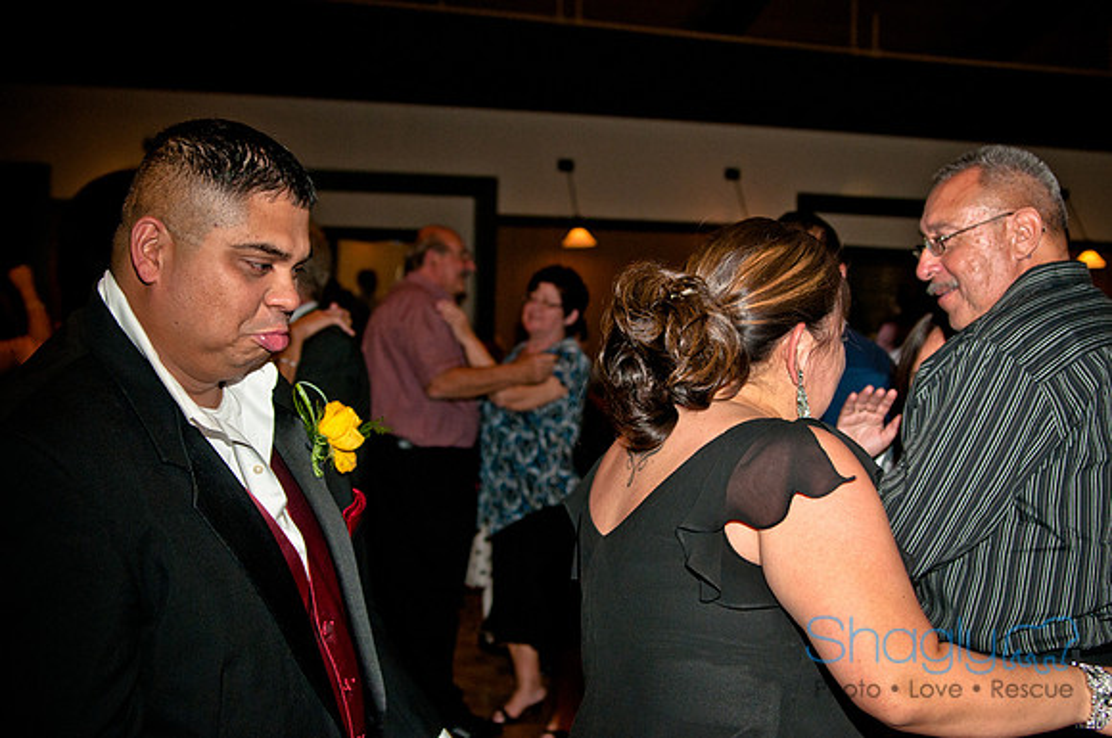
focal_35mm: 42
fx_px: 1296
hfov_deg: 46.5
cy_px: 369
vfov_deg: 31.8
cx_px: 556
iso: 400
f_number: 3.2
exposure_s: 1/200
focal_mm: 28
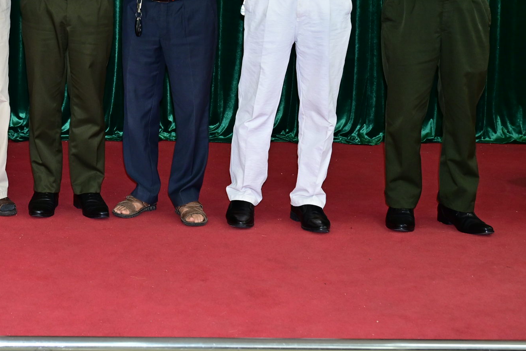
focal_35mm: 73
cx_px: -5
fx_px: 1067
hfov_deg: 26.2
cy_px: -34
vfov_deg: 18.0
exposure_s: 1/160
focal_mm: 32
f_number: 4
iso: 1600
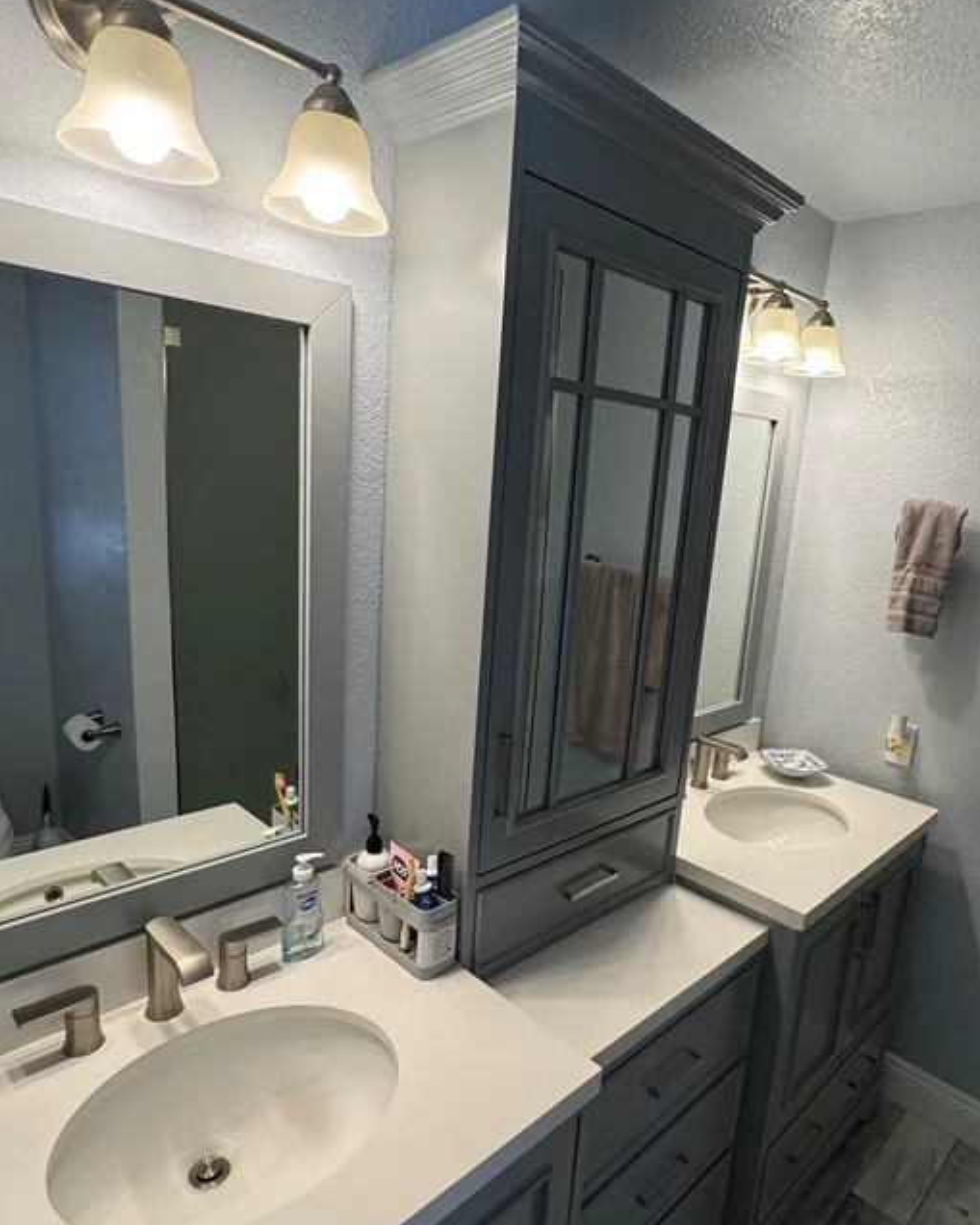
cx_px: 553
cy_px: 655
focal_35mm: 22
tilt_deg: -14.1
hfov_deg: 62.9
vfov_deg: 74.9
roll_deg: -4.5
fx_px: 797
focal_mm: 2.22
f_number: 2.2
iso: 125
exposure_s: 1/120
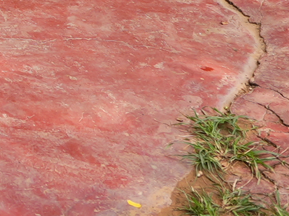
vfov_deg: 10.6
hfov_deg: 15.7
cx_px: -241
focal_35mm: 106
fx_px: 885
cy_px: -390
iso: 200
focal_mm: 16
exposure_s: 1/1000
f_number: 2.8
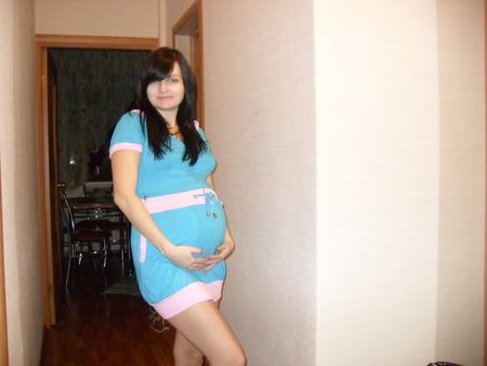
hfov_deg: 52.6
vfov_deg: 40.7
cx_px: 244
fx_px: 493
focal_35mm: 35
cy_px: 183
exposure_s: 1/45
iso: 800
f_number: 2.8
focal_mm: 6.2
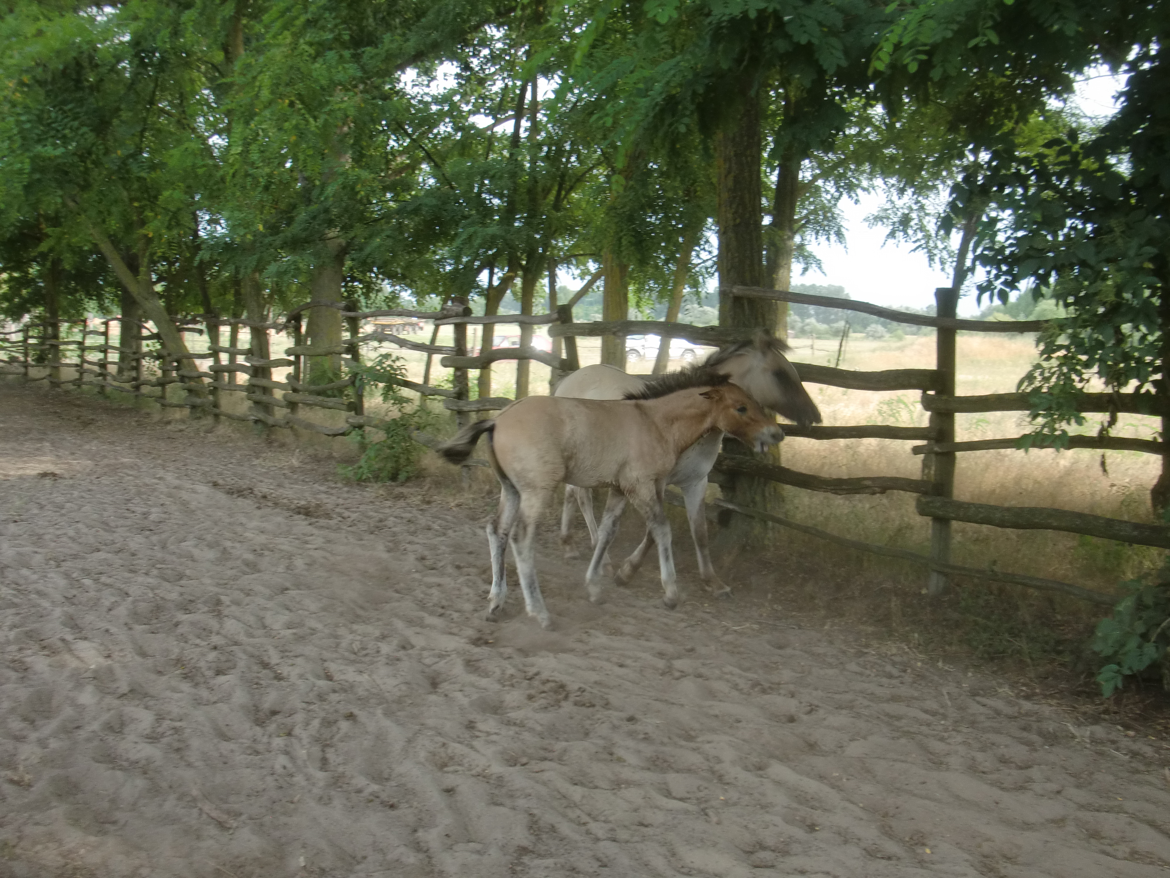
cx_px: 585
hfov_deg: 49.0
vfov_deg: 37.7
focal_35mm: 38
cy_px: 439
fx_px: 1284
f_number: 3.9
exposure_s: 1/80
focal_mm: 6.66
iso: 64
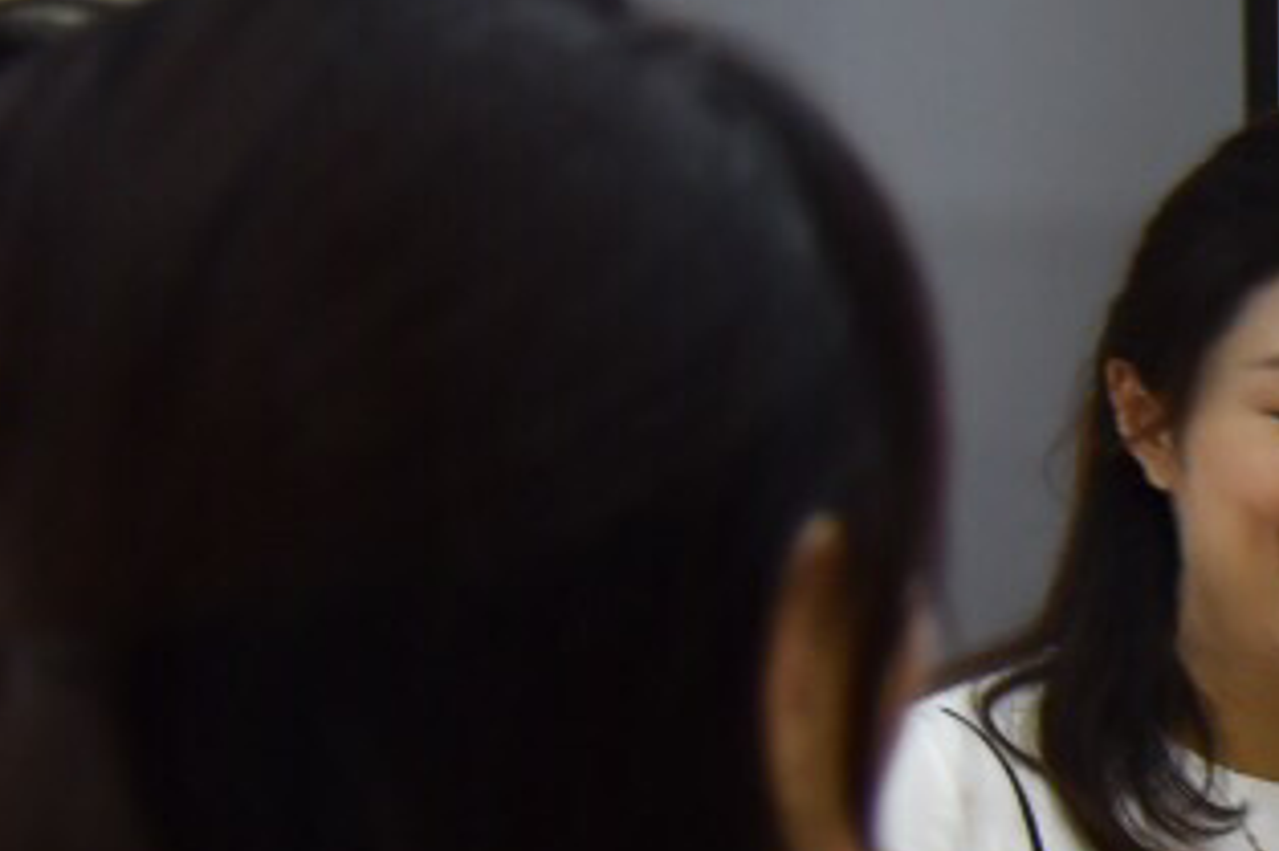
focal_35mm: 258
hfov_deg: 7.6
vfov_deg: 5.3
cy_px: 896
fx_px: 9161
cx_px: 2680
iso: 900
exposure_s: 1/51
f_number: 4
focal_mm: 50
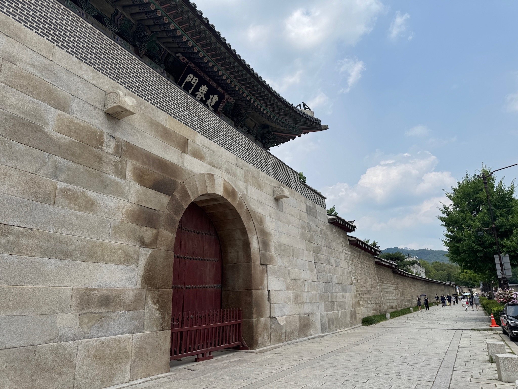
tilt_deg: +18.2
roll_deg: +1.3
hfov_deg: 71.6
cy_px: 194
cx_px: 259
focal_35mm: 24
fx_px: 359
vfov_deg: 56.8
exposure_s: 1/7092
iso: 80
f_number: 1.78
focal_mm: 6.76
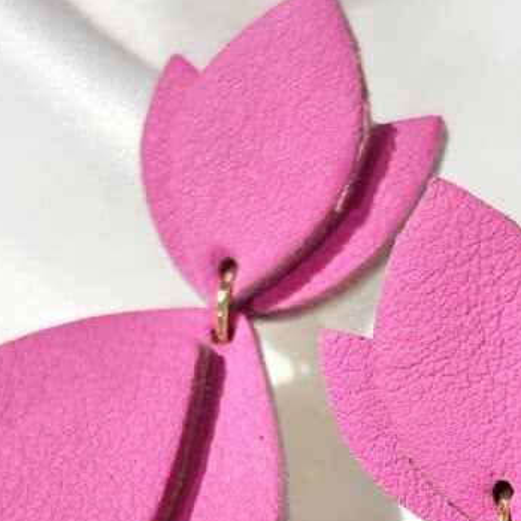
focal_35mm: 135
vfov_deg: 12.7
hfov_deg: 12.9
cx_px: 302
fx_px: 2299
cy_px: 591
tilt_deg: -48.9
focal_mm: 5.96
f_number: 1.6
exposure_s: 1/172
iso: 32
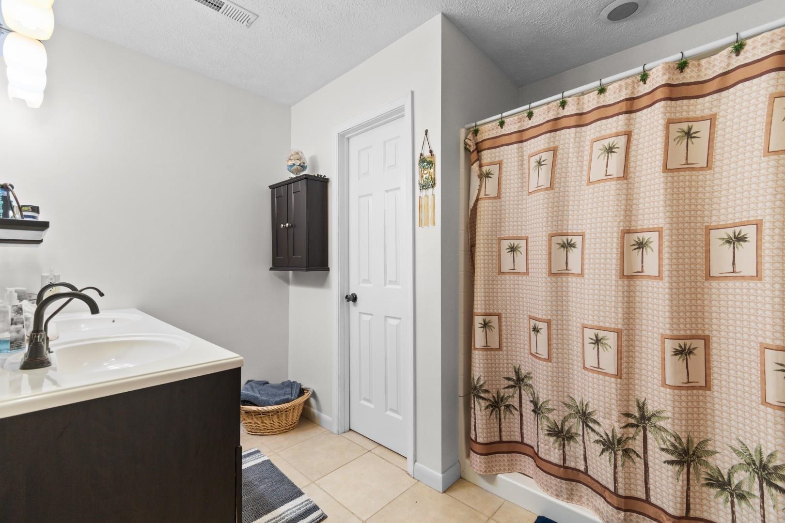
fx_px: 327
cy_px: 262
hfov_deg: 100.4
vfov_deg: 77.3
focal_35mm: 15
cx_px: 392
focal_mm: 10
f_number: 4.5
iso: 100
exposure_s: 1/8
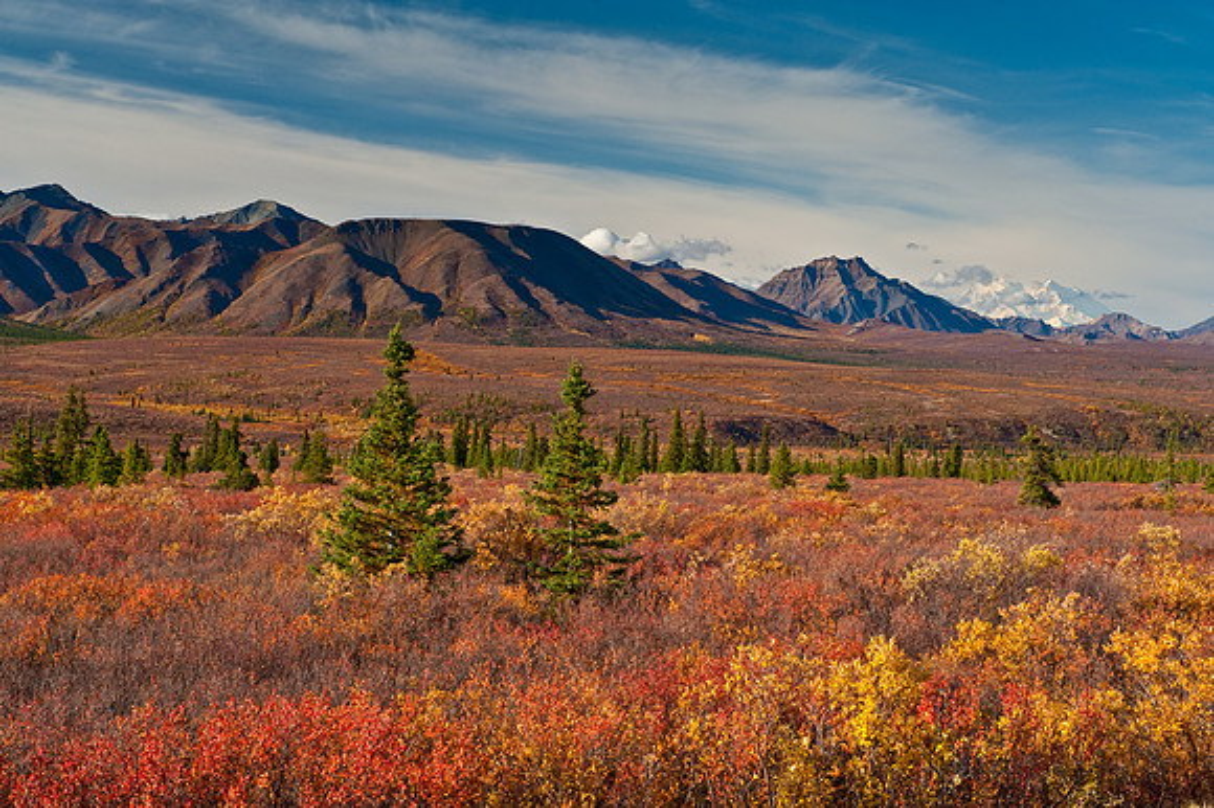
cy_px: 404
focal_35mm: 70
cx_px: 607
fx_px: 2359
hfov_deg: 28.9
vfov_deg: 19.4
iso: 800
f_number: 14
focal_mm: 70
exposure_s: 1/200
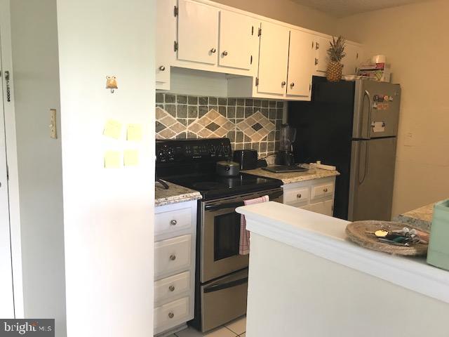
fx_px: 363
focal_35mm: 28
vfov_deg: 49.7
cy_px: 168
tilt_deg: -7.8
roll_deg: -1.4
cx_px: 224
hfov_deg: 63.4
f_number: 1.8
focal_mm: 3.99
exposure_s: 1/24
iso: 40
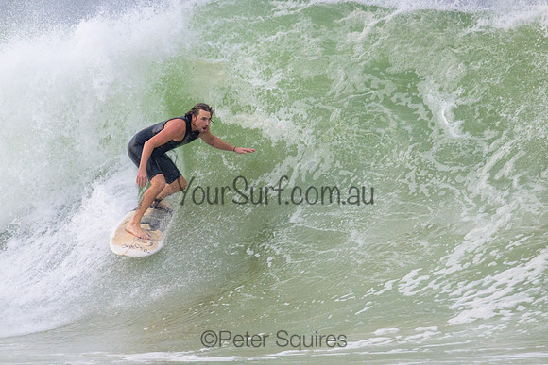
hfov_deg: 2.1
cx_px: 272
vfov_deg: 1.4
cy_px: 215
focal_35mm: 968
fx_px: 14733
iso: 2000
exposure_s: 1/2000
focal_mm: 800
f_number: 11
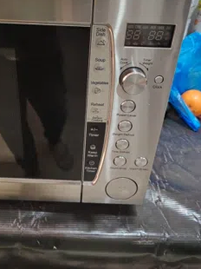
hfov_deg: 45.0
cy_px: 102
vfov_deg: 57.7
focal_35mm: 31
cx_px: 75
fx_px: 240
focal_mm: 5.25
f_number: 1.75
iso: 1009
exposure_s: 1/25
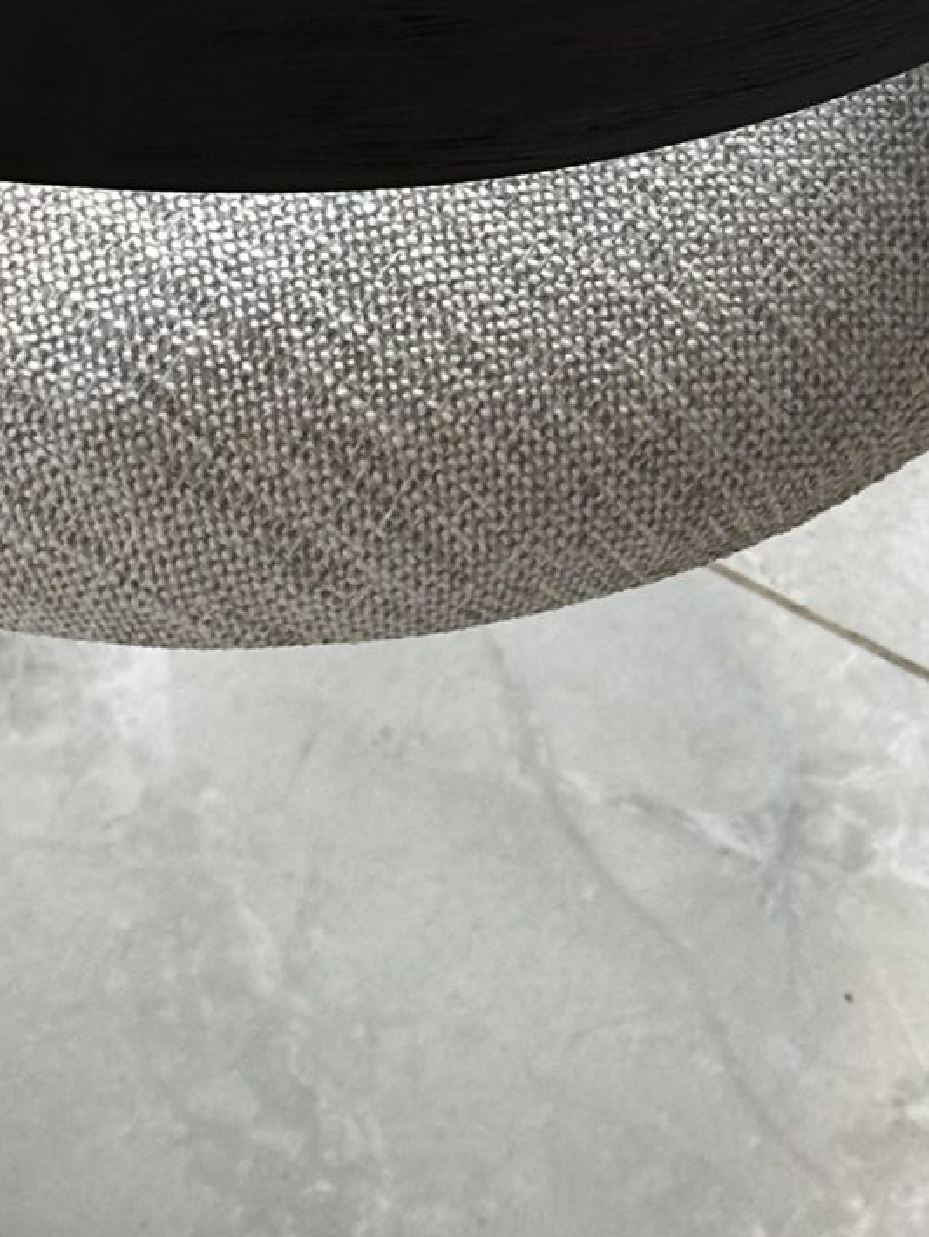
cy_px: -267
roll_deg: -0.5
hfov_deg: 8.6
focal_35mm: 173
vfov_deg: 11.2
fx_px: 6187
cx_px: 605
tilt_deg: -42.7
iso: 160
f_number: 1.78
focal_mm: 6.86
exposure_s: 1/100
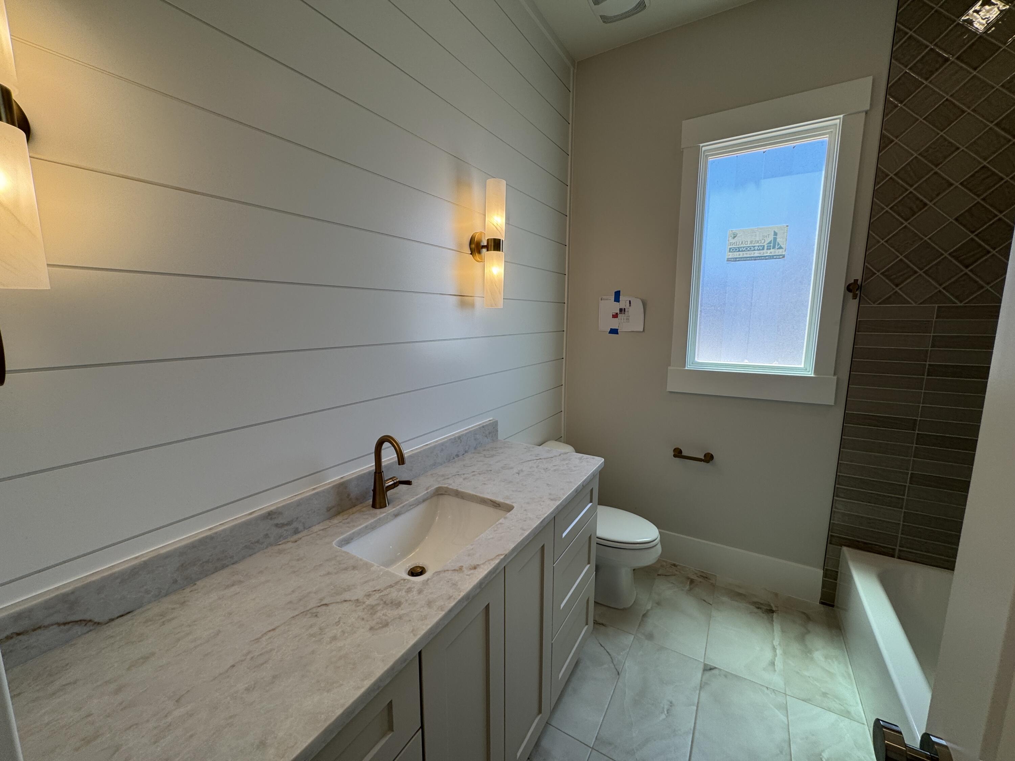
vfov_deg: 85.7
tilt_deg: -8.5
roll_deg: +0.2
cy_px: 380
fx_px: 411
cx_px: 508
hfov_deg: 102.1
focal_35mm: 14
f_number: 2.2
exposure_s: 1/120
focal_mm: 2.22
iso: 40
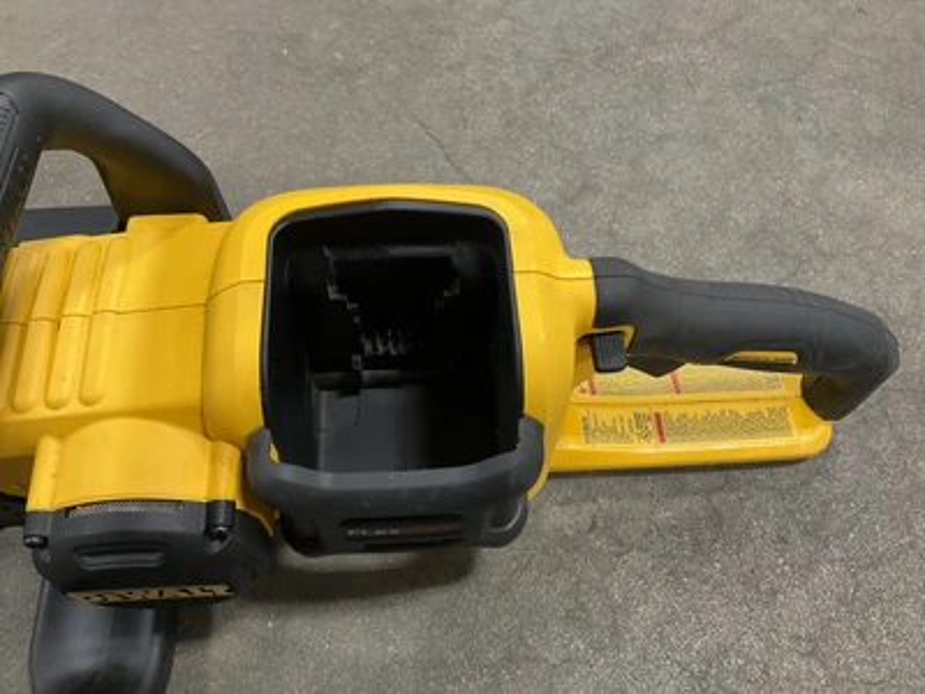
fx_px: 775
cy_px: 347
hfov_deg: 61.7
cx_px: 462
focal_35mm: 29
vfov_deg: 48.2
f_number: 1.8
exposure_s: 1/40
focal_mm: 3
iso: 250
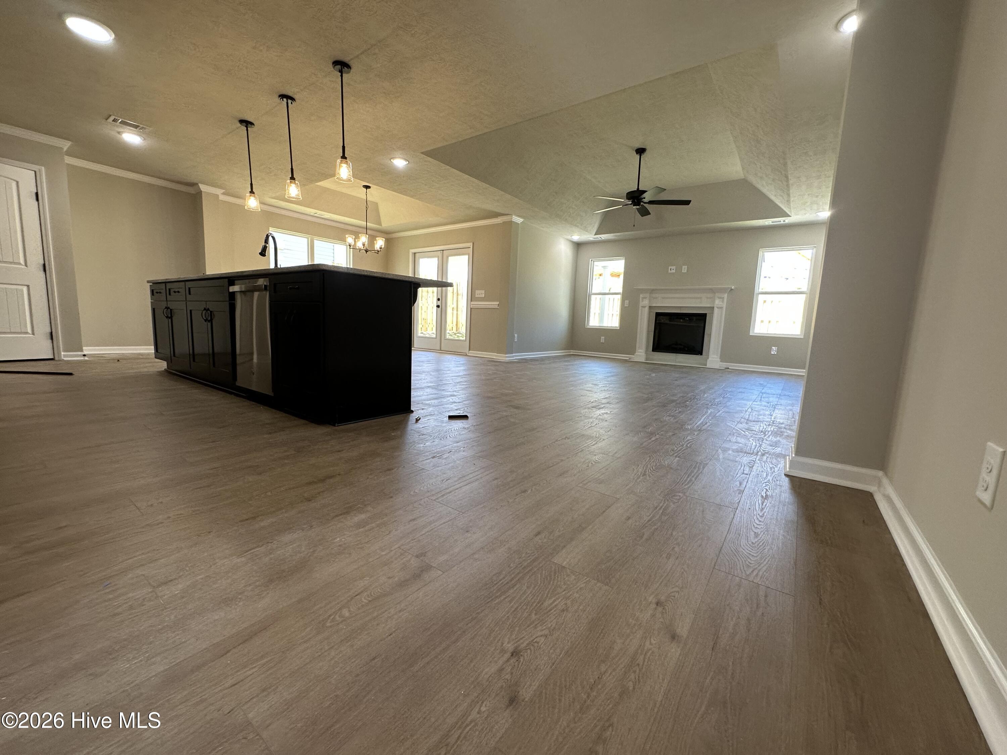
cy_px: 378
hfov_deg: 102.1
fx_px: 407
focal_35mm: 14
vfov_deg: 85.7
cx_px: 504
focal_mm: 2.22
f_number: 2.2
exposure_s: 1/120
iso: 160
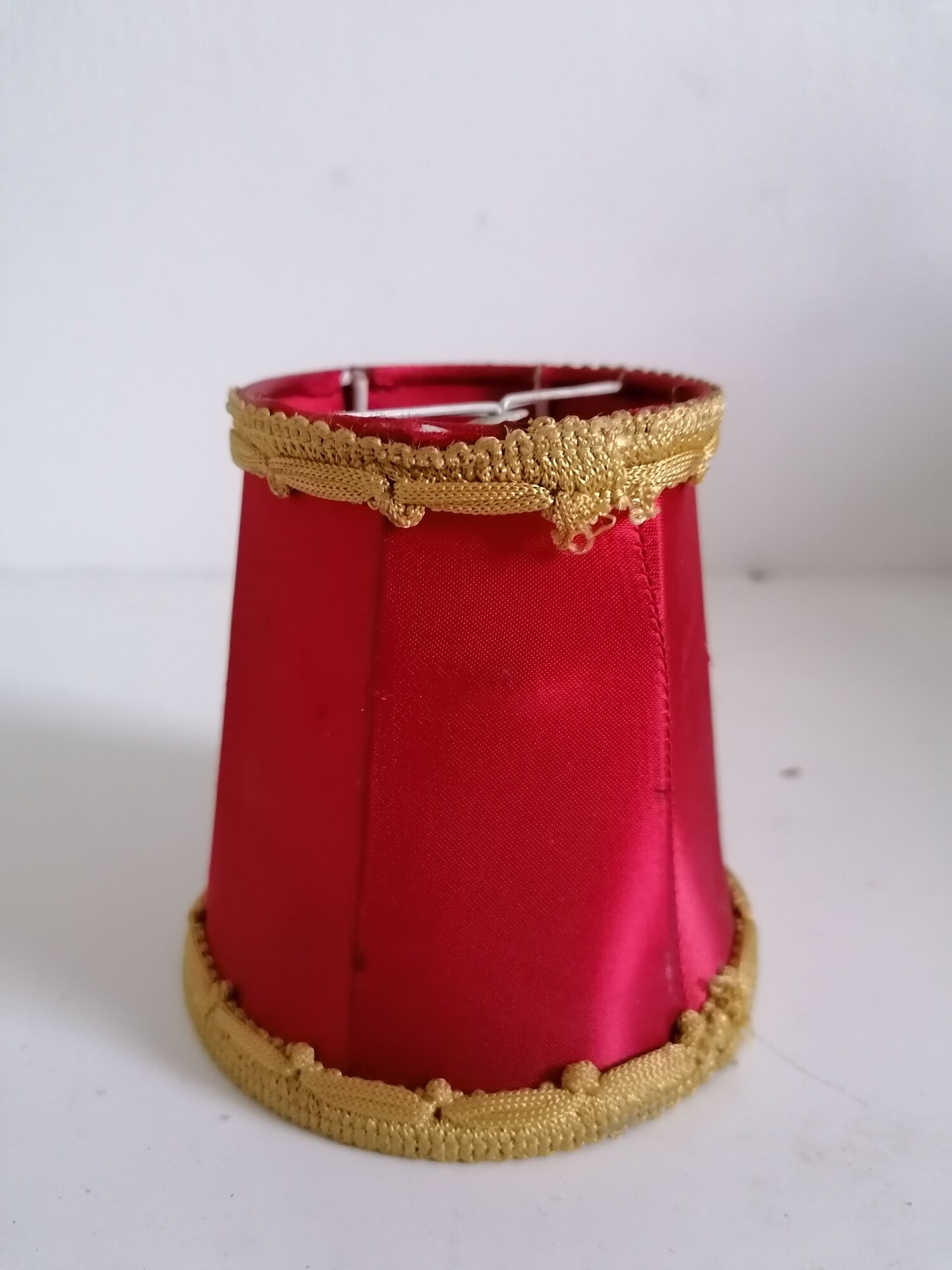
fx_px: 990
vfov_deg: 65.3
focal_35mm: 27
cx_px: 476
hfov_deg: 51.4
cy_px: 635
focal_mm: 4.75
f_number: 1.8
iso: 500
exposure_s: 1/50
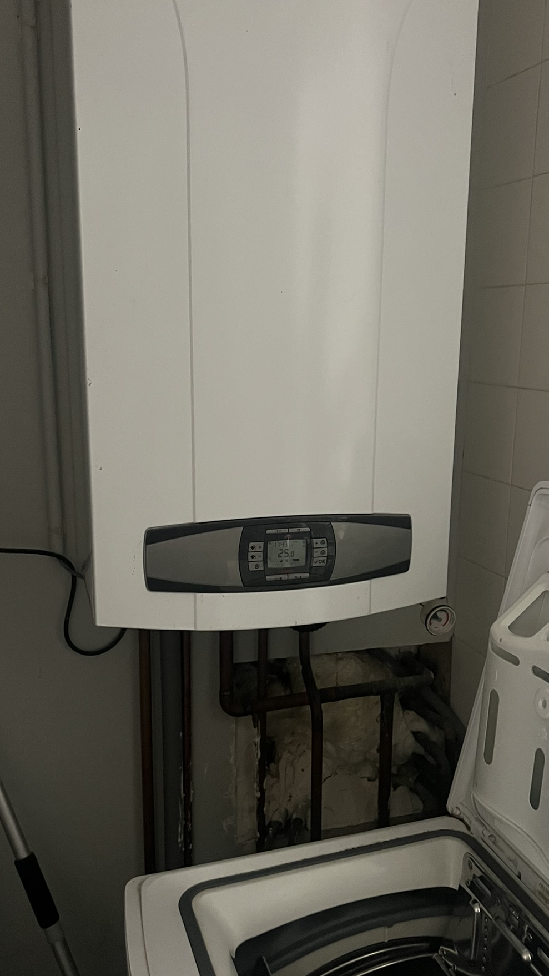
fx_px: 854
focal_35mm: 33
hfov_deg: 35.6
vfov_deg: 59.5
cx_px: 299
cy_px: 508
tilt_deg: -13.8
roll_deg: -1.1
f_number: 1.5
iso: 500
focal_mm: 5.7
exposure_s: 1/25
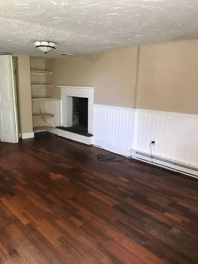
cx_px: 99
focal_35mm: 28
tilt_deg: -11.4
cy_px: 132
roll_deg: -0.7
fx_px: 214
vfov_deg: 63.4
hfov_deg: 49.7
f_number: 1.8
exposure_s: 1/15
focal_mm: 3.99
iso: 40
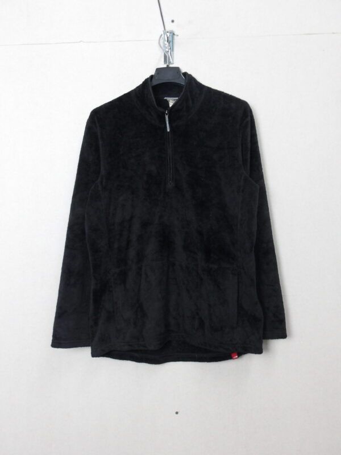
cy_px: 228
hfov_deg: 51.4
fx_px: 355
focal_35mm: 27
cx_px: 170
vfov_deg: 65.3
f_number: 3
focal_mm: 4.9
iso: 644
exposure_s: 1/60
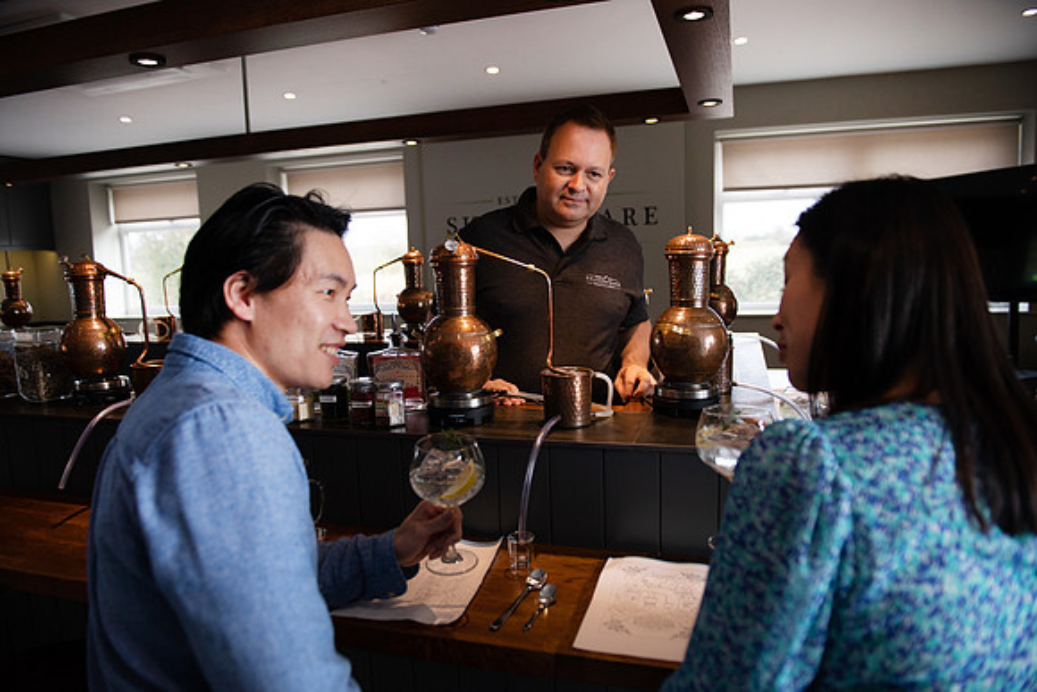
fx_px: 691
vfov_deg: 53.2
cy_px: 346
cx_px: 518
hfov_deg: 73.7
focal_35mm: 24
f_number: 2.8
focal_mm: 24
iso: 320
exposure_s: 1/250
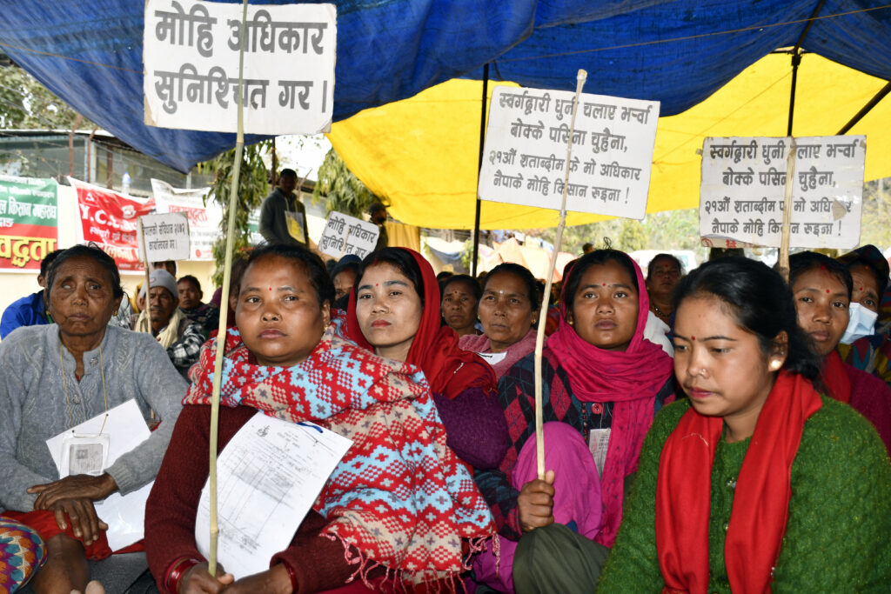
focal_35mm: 36
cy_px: 297
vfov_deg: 36.9
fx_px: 891
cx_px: 446
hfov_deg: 53.1
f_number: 3.8
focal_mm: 24
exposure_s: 1/60
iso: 100
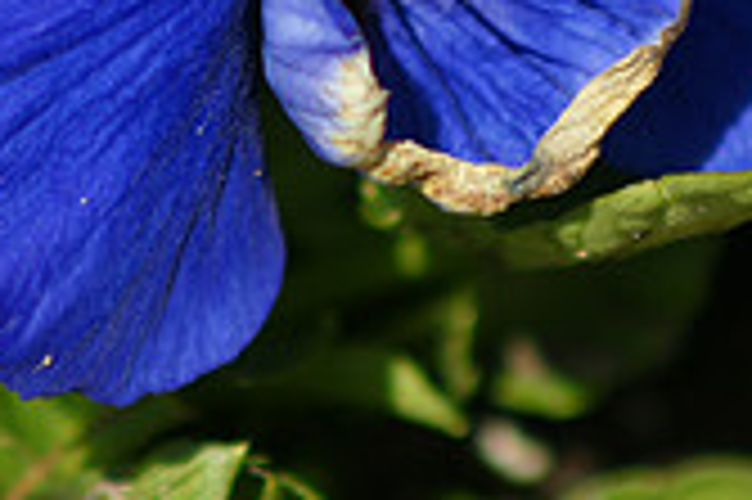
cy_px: 2
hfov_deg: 1.9
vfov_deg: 1.3
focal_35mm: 1094
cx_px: 450
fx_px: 22830
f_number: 4
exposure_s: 1/1250
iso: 200
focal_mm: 210
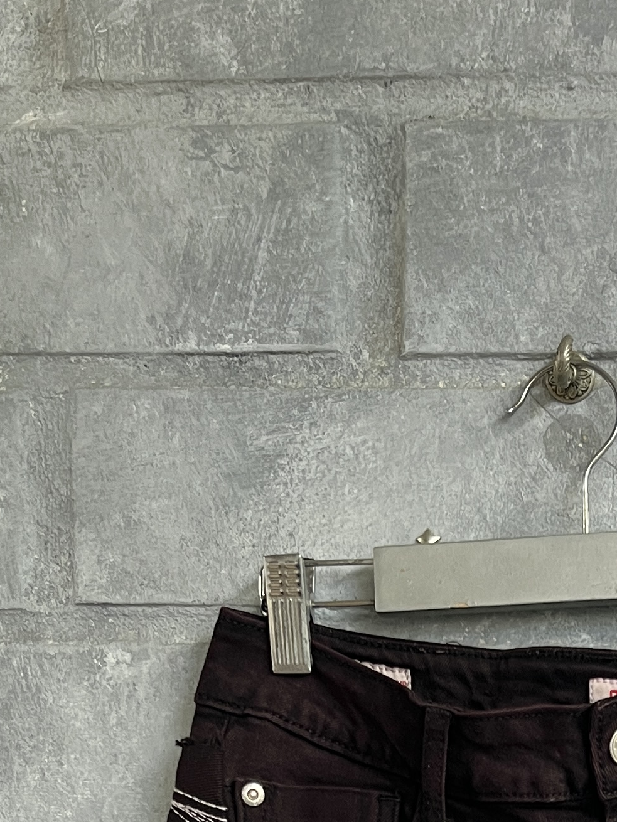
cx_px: 631
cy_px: 1150
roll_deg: -0.5
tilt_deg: -8.1
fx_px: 1901
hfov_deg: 17.9
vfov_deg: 21.4
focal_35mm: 80
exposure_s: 1/76
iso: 125
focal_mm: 5.1
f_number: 1.6
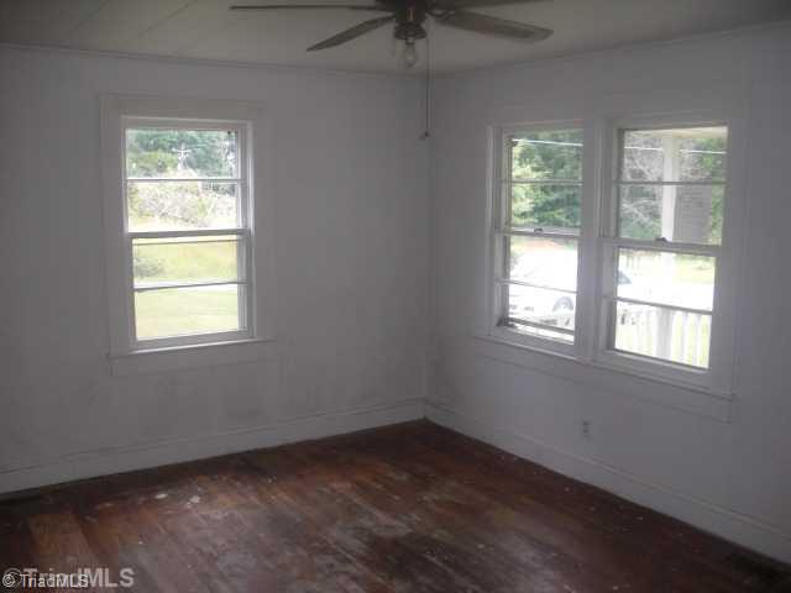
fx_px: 823
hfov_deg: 51.4
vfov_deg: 39.7
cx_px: 396
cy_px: 296
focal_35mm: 36
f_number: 2.8
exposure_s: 1/80
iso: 100
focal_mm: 6.3
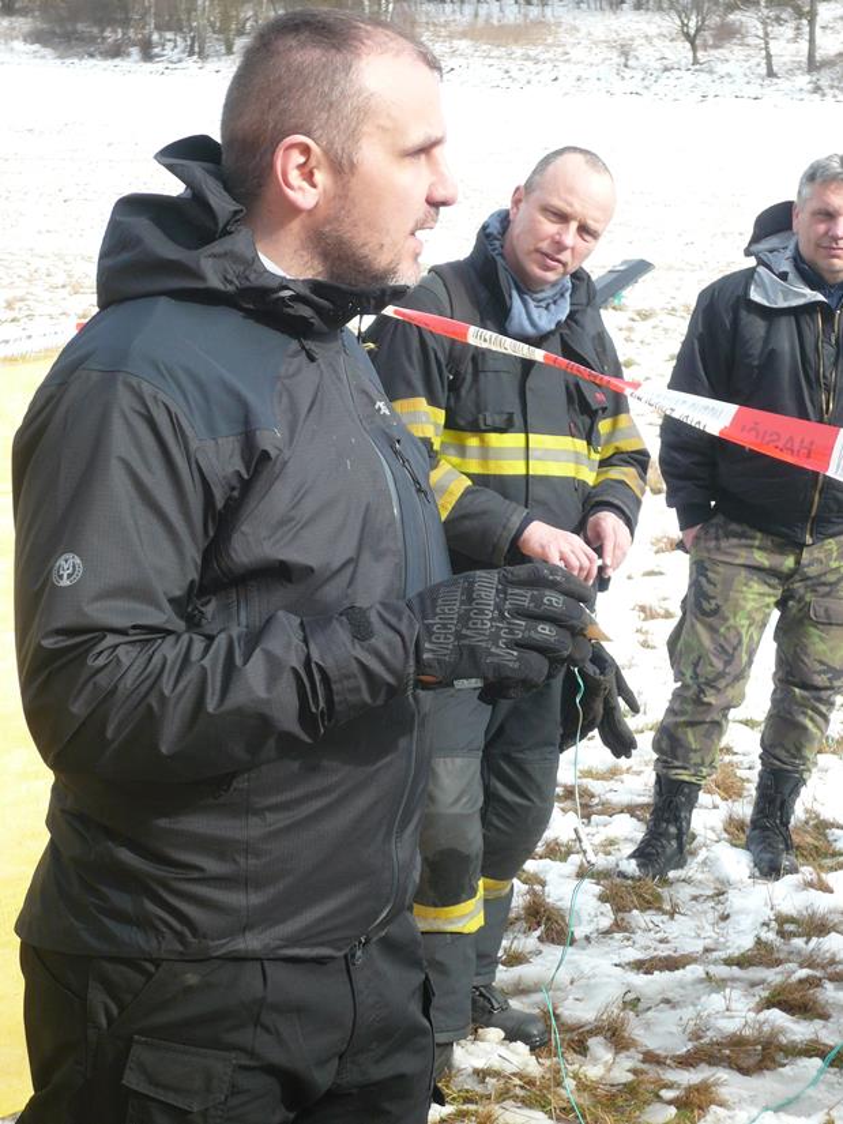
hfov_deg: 20.2
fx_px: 2370
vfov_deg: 26.7
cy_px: 562
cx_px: 422
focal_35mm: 73
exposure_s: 1/250
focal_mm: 12
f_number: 4.5
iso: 100
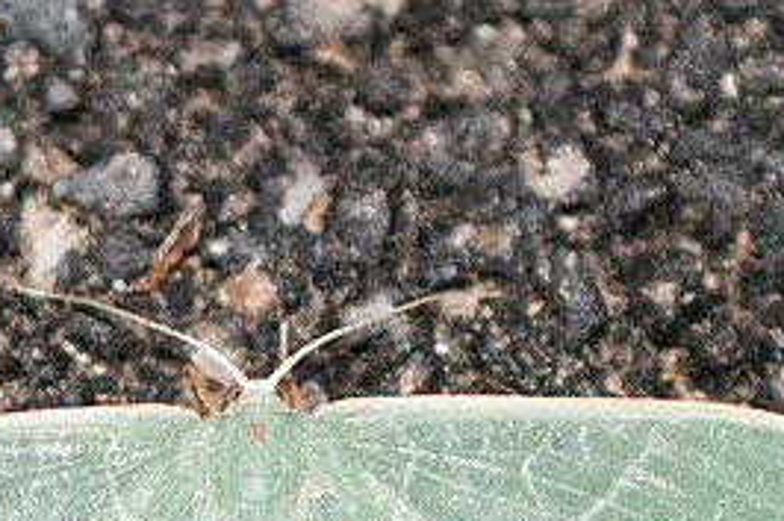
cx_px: 253
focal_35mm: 674
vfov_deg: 2.0
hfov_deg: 3.1
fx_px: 14669
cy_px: 628
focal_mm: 90
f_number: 3.3
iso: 1000
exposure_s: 1/320
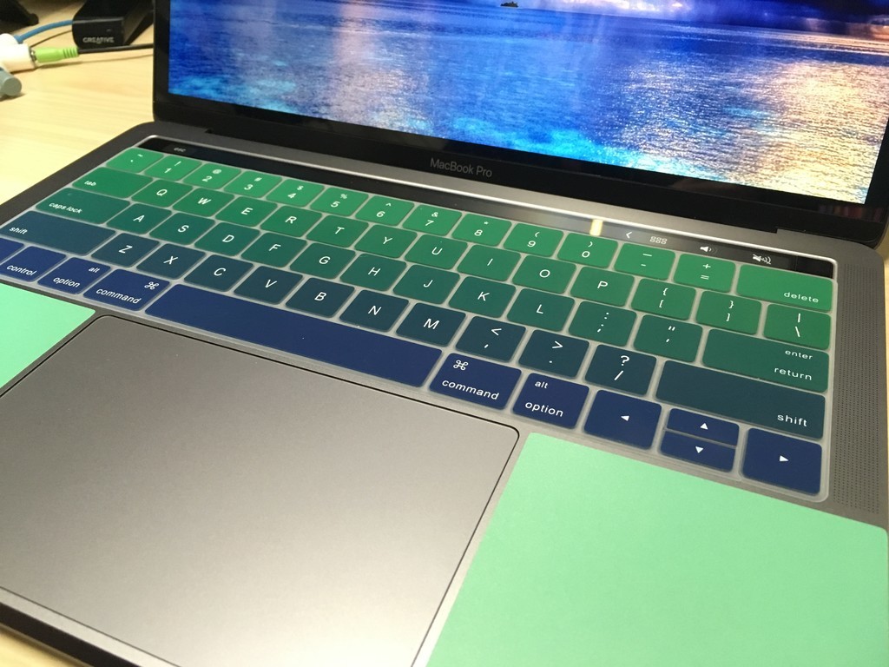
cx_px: 444
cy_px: 334
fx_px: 745
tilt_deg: -38.5
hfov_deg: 61.7
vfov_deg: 48.2
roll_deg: +0.4
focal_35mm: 29
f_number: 2.2
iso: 200
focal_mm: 4.15
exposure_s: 1/20
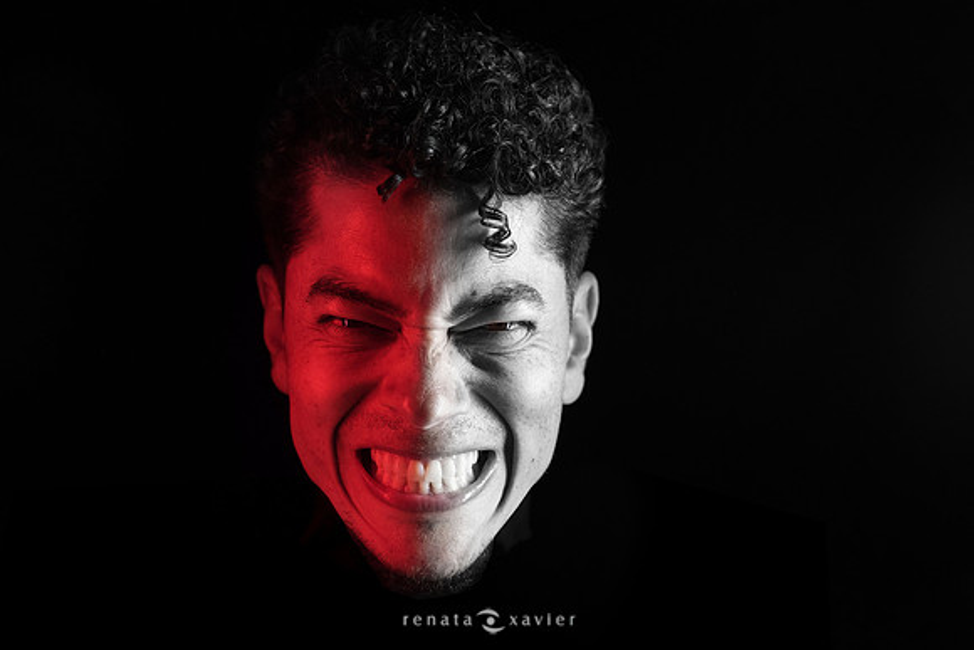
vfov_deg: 16.1
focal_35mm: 85
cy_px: 325
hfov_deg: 23.9
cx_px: 487
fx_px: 2300
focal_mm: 85
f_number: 4
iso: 800
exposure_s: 1/160
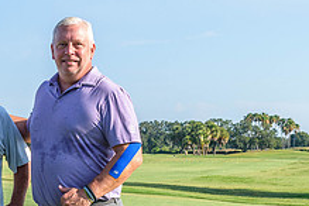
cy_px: 211
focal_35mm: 139
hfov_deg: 14.4
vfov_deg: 9.8
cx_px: -45
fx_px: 1193
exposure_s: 1/400
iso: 200
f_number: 10
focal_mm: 35
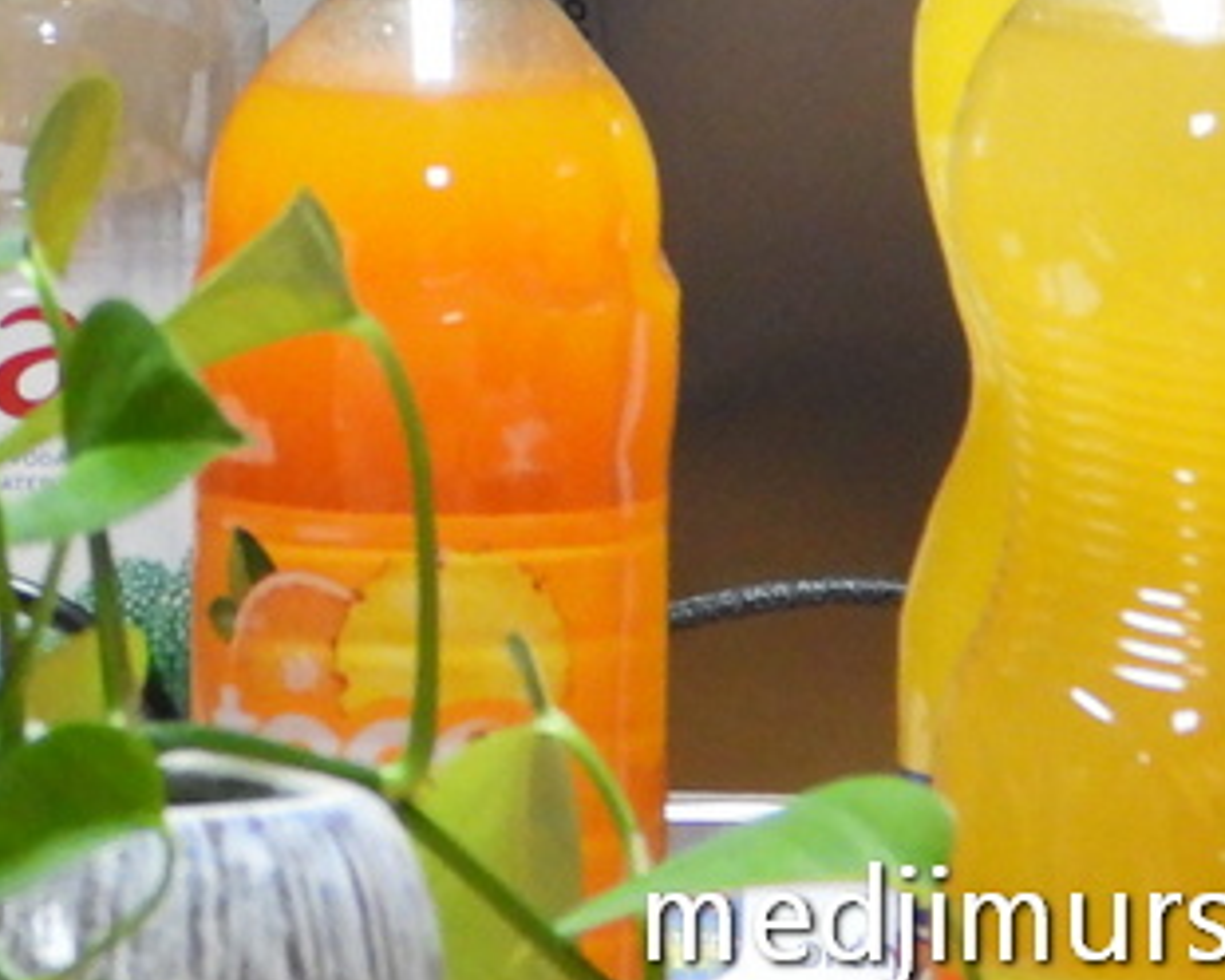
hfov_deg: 2.2
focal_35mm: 887
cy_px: -699
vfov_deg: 1.7
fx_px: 32158
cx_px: -858
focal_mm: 42.2
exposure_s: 1/30
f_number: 4.5
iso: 800
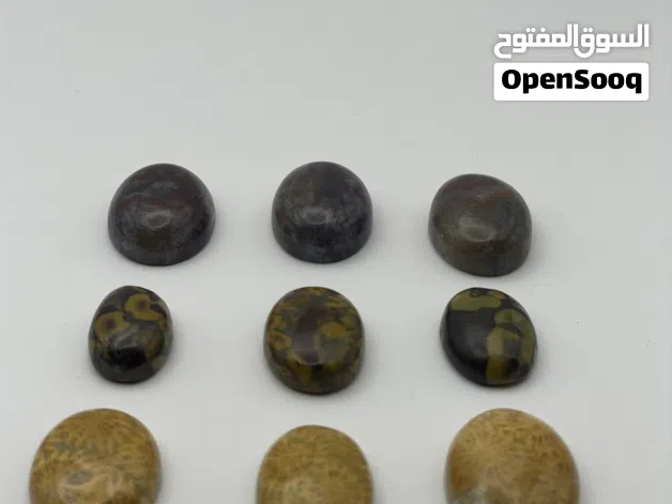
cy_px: 255
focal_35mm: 53
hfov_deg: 36.2
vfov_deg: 27.5
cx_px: 333
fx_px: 1029
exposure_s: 1/100
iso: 50
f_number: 2
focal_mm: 6
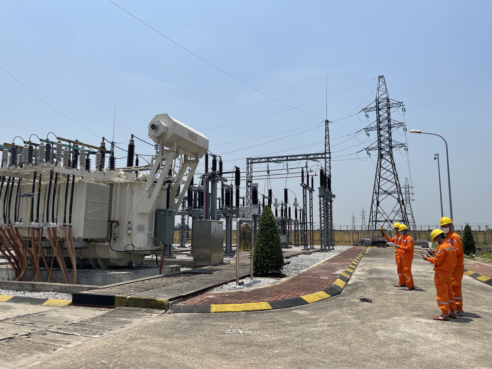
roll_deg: -0.2
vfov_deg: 53.1
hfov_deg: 67.3
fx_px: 370
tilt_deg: +7.8
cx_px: 246
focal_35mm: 26
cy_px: 184
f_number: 1.6
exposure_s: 1/6579
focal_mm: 5.1
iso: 32
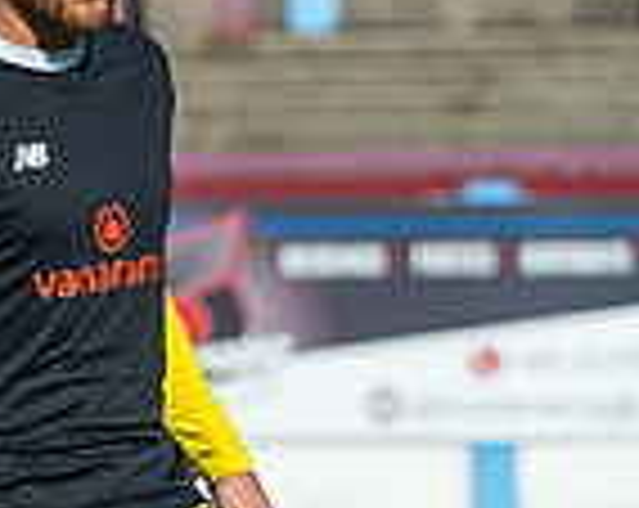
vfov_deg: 1.3
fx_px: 22817
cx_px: 36
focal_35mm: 1209
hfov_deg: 1.6
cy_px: 672
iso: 50
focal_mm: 135
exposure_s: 1/1600
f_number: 3.2
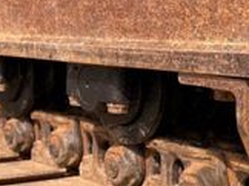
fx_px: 639
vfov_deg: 16.5
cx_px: 172
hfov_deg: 21.9
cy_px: 138
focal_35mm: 89
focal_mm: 6.76
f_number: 1.78
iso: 80
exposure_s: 1/3145
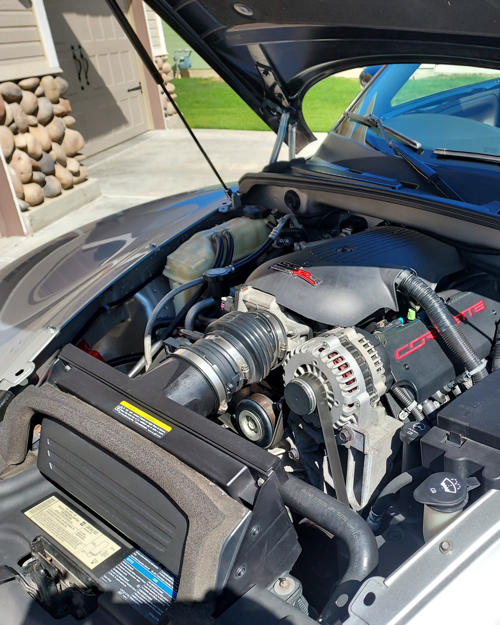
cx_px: 414
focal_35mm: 32
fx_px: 592
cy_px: 308
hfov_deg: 43.2
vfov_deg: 55.7
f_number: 1.8
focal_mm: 4.6
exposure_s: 1/549
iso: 40
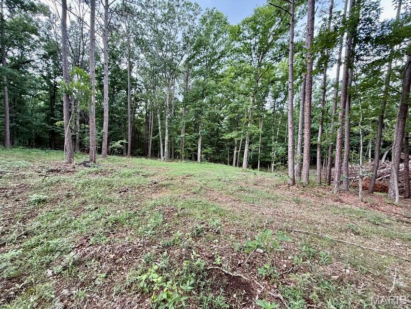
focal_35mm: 14
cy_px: 154
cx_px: 206
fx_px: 166
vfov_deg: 85.7
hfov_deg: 102.1
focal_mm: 2.22
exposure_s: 1/99
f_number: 2.2
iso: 80
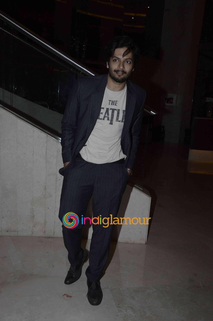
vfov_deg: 53.2
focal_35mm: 36
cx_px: 106
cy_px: 160
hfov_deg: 36.8
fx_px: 320
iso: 800
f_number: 9
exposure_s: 1/200
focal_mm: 24
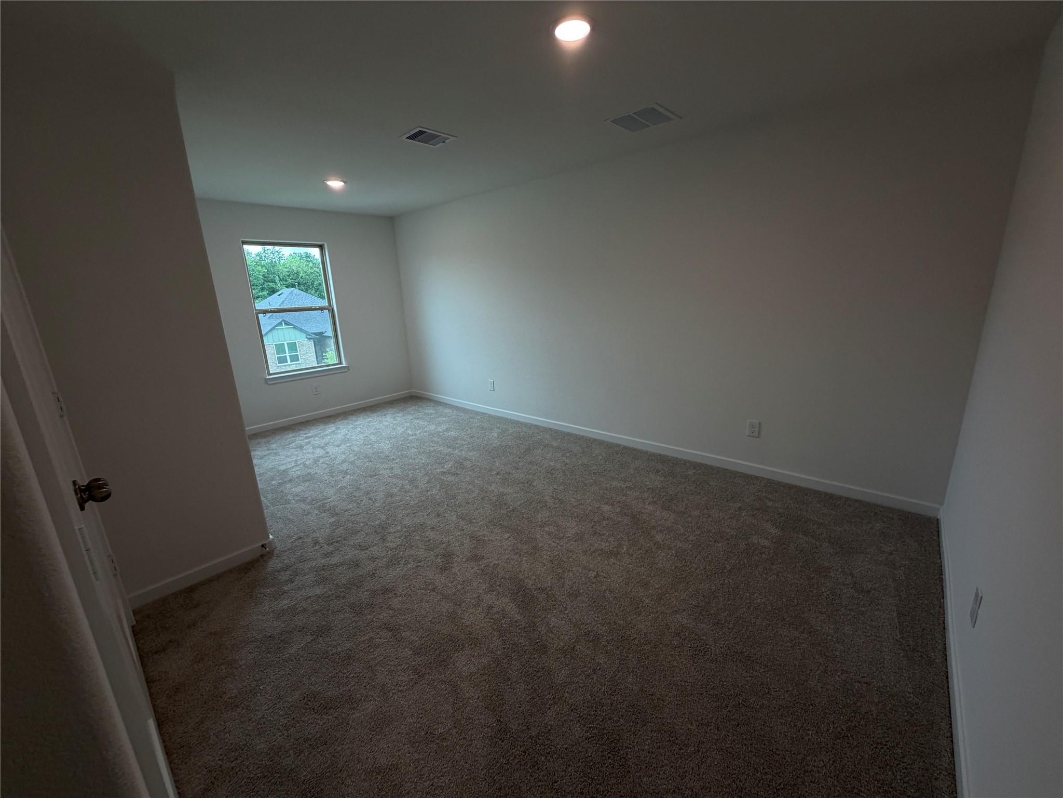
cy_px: 399
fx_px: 430
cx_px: 532
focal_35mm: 14
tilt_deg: -13.3
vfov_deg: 85.7
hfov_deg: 102.1
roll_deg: +2.9
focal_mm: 2.22
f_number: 2.2
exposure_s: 1/120
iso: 160
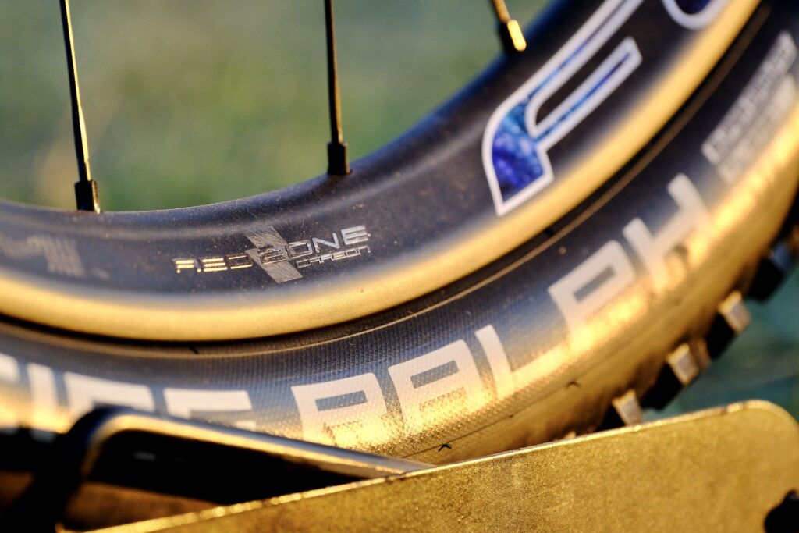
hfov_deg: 9.3
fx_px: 4905
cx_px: 400
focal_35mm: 221
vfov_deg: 6.2
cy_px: 266
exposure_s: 1/500
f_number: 5.6
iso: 1000
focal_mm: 147.6
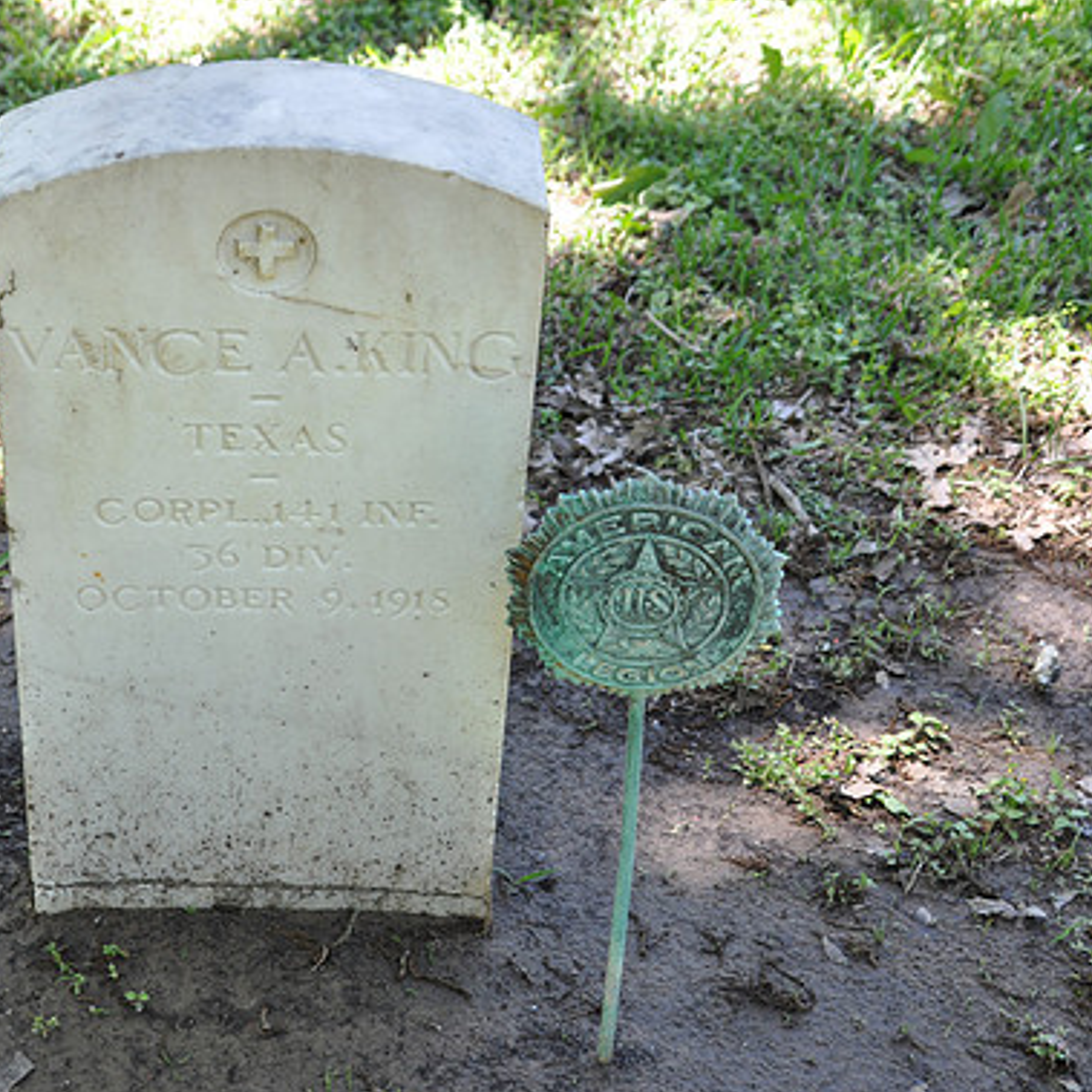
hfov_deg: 22.0
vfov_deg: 22.2
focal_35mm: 78
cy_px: 552
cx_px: 314
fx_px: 2784
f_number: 7.1
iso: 200
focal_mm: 40
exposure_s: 1/50
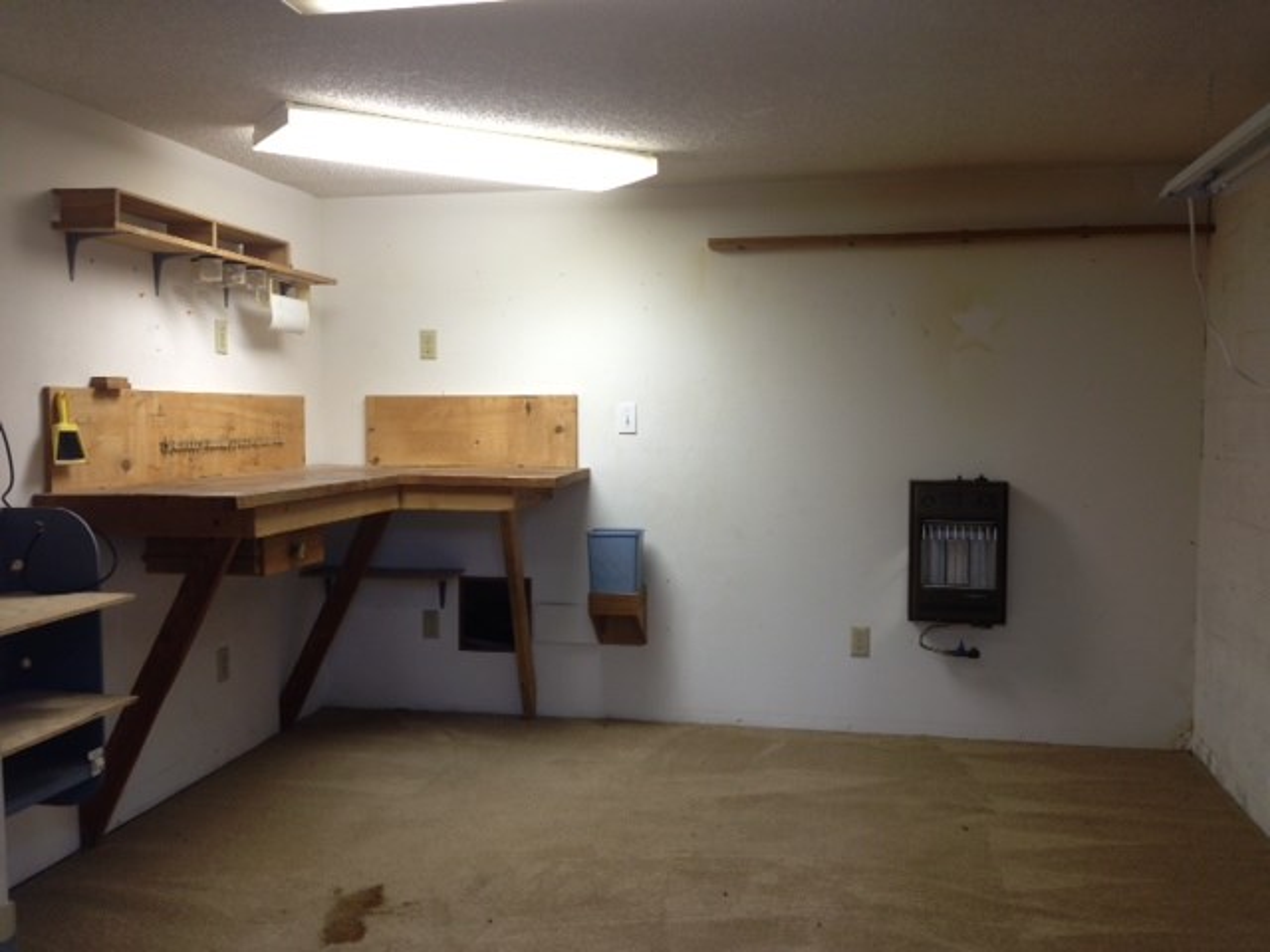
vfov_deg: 42.9
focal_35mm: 33
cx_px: 635
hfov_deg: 55.4
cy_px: 476
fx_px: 1211
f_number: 2.4
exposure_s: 1/24
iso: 64
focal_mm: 4.13
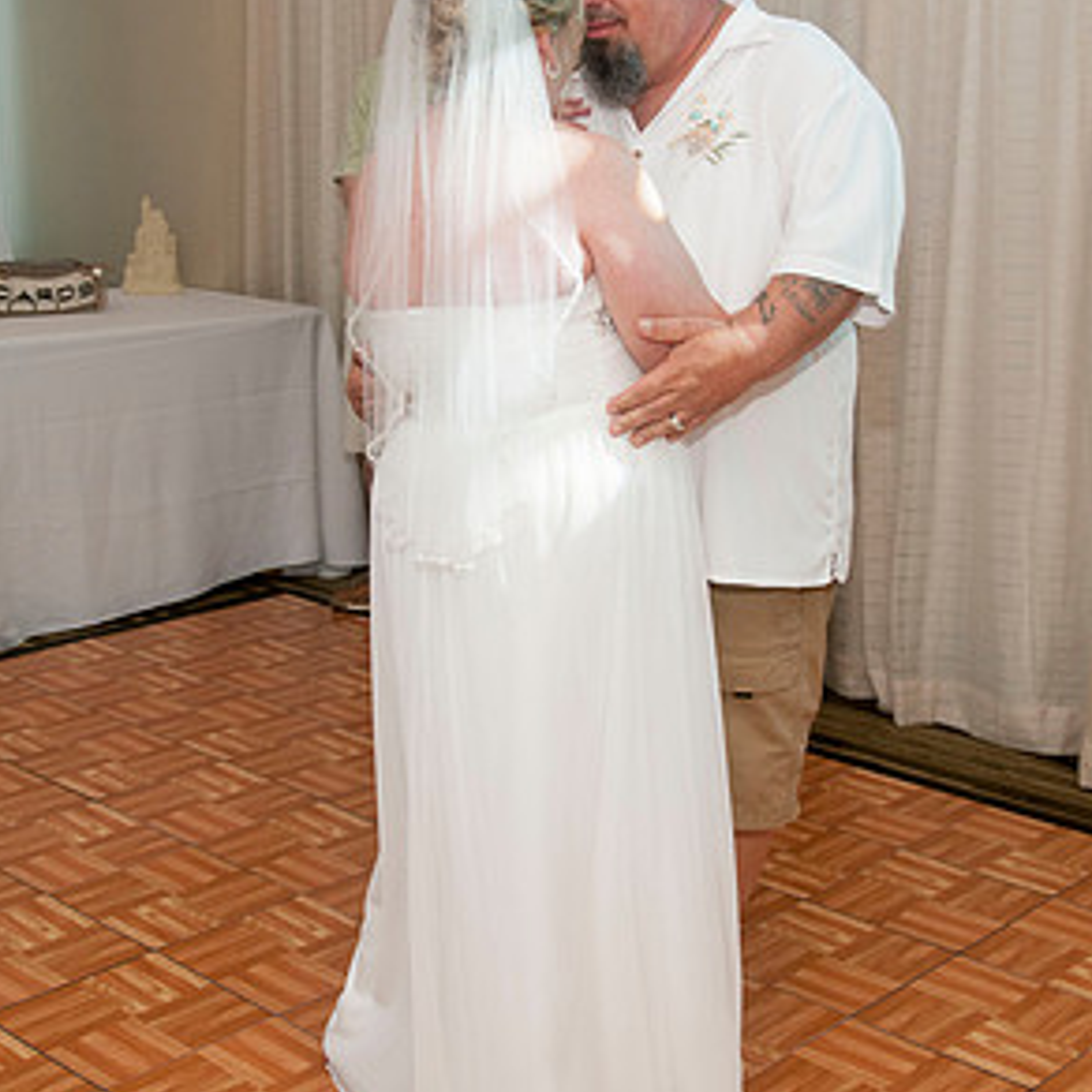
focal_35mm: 55
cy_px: 467
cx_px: 548
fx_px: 1963
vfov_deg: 31.0
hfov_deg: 31.1
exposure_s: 1/50
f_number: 5.6
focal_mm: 28
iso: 400
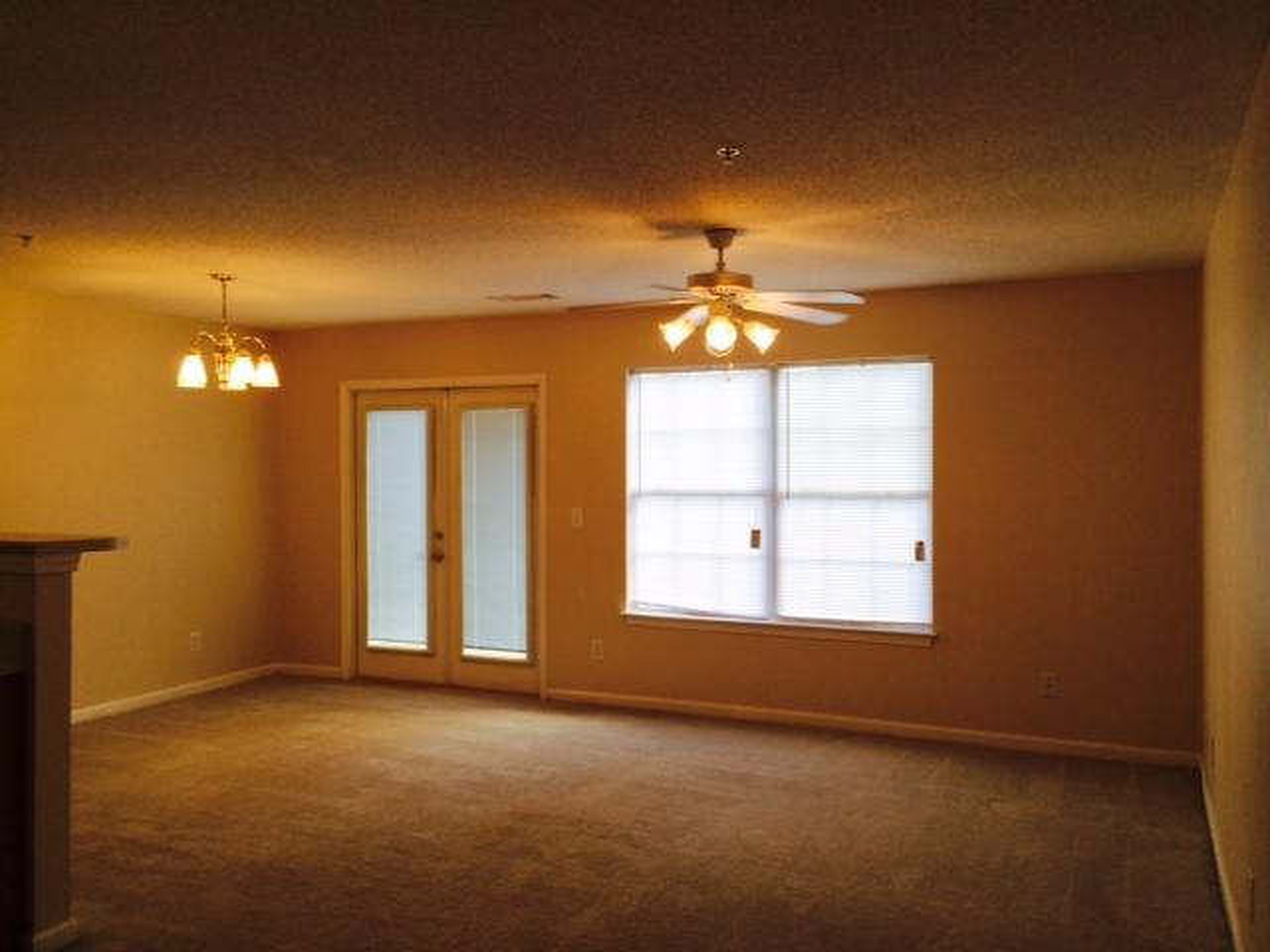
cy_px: 476
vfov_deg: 46.8
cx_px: 635
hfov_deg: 60.0
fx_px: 1101
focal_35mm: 30
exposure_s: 1/120
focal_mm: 4.12
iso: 40
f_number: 2.2
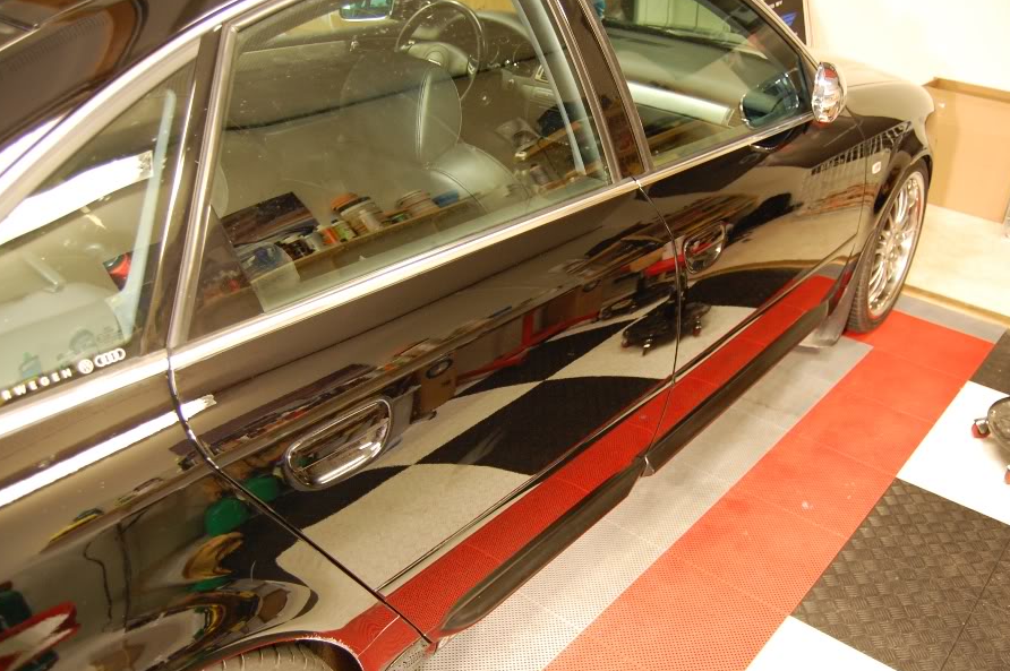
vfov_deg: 42.2
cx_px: 566
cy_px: 375
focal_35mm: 31
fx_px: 869
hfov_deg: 60.1
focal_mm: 18
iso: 800
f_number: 3.5
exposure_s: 1/25
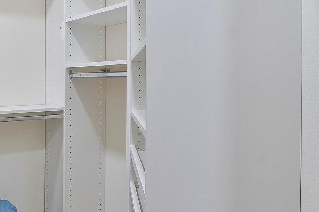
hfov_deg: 49.3
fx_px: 301
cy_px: 92
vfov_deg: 38.8
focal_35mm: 34
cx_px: 28
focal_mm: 10
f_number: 11
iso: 160
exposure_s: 1/6
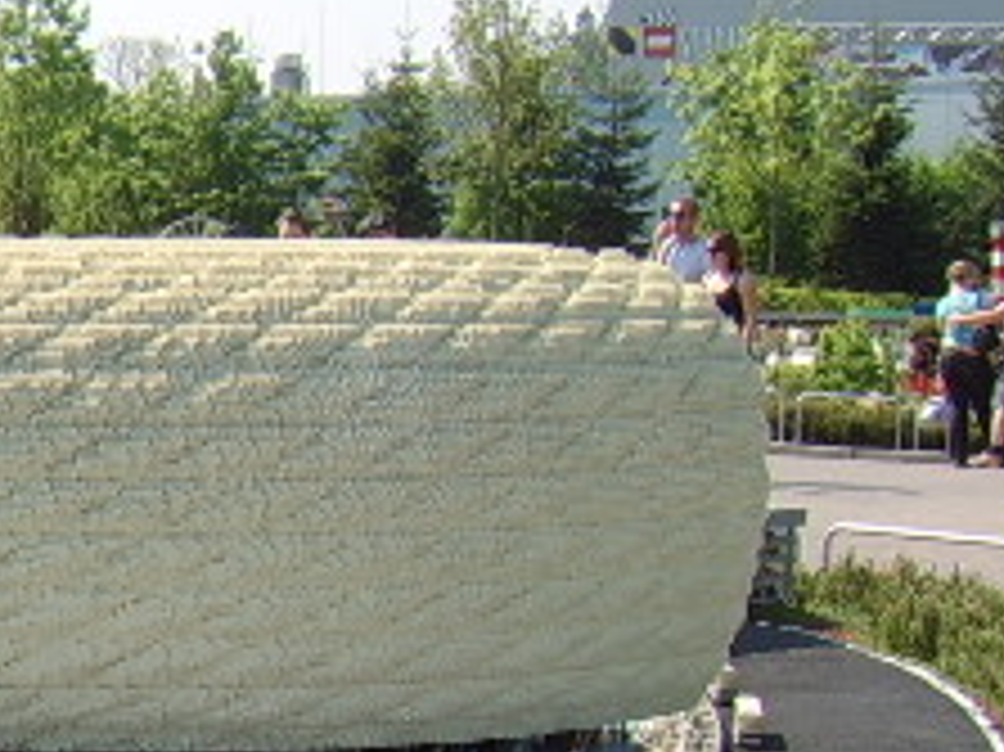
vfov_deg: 16.3
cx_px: -297
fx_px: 2580
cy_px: 698
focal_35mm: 89
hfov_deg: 20.2
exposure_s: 1/162
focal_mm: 8.13
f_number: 5.6
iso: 50
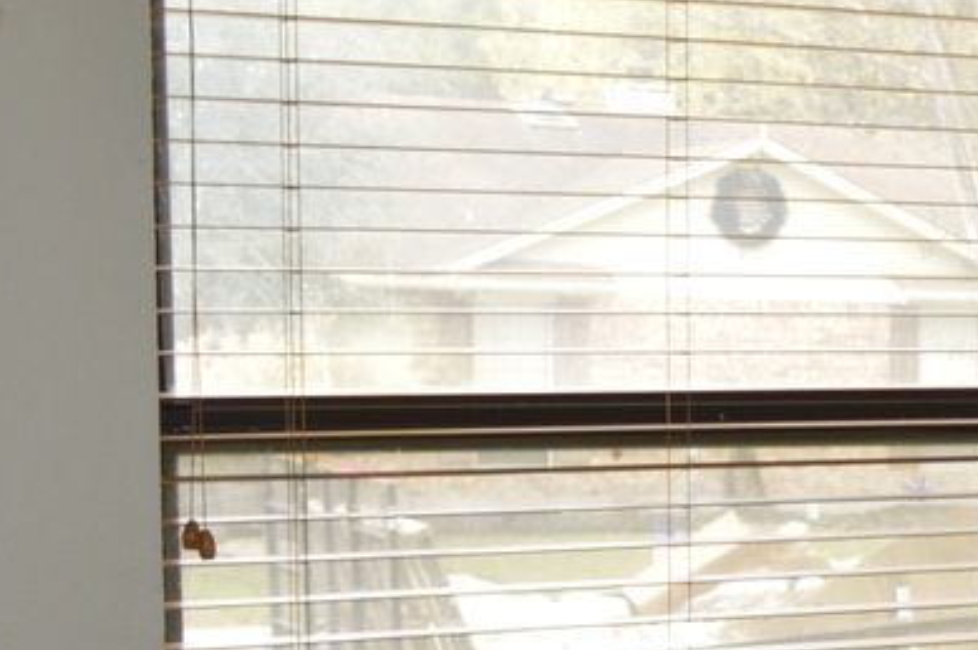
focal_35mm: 113
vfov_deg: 12.0
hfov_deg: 16.6
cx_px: 1419
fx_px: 3067
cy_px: 653
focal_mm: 18
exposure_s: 1/125
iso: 320
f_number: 4
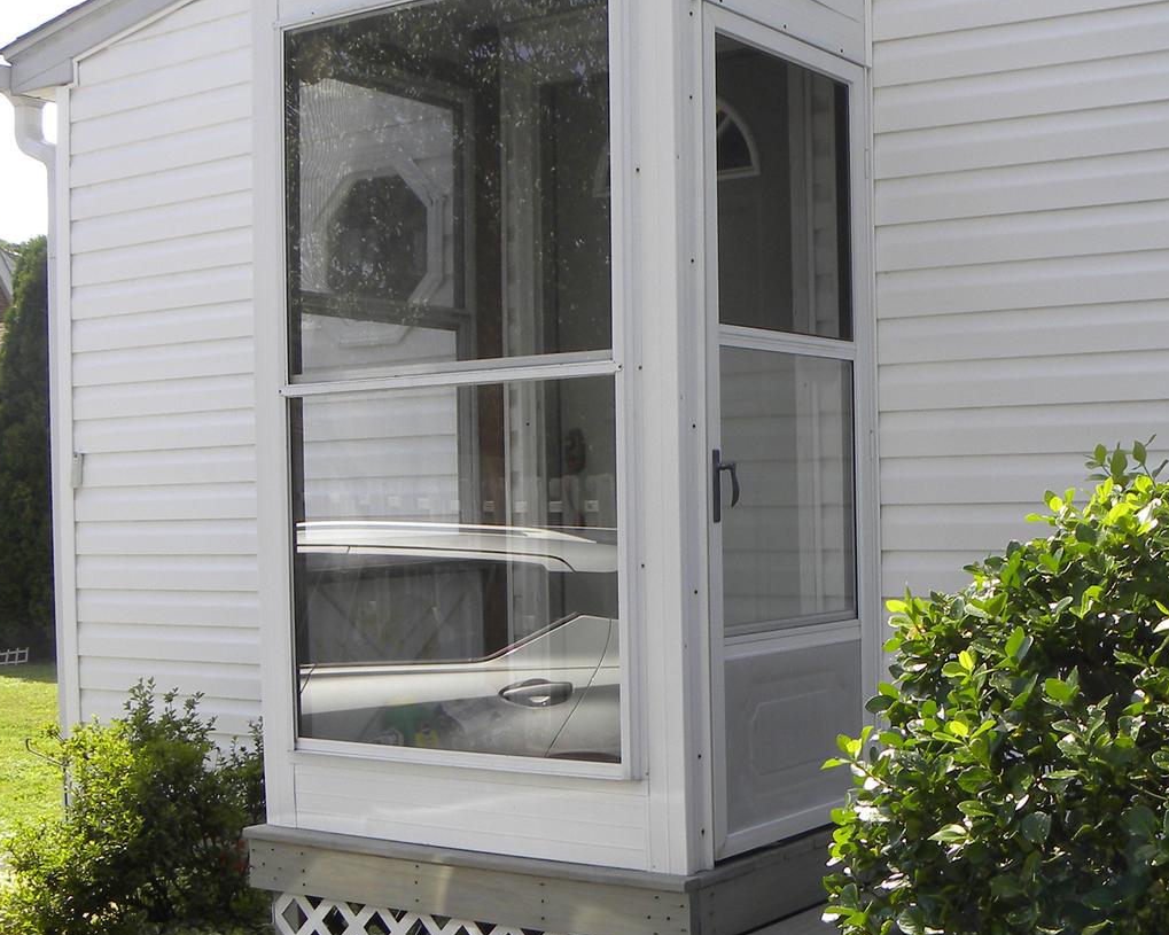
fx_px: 1764
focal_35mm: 51
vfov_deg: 29.6
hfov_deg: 36.2
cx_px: 789
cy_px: 528
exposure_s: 1/255
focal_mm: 4.6
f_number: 4.5
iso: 64
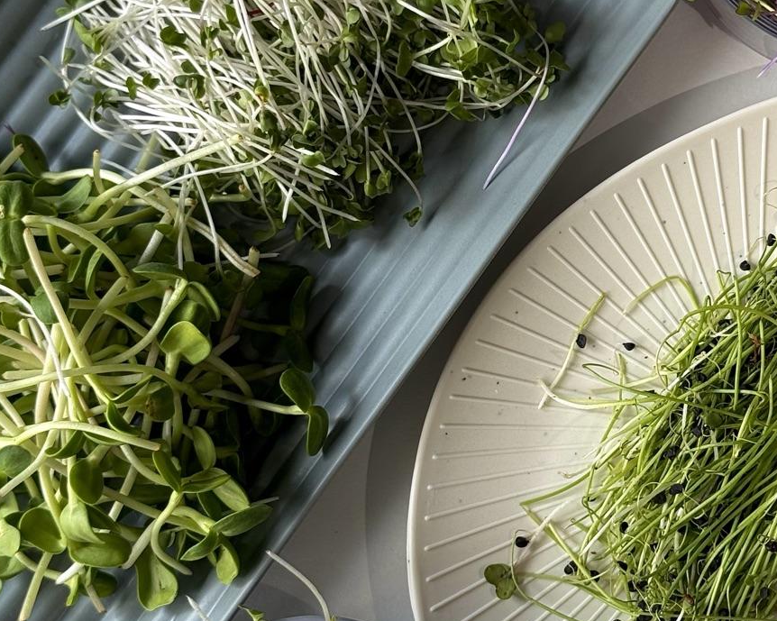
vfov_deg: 17.6
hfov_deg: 21.9
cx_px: 533
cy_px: 258
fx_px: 2000
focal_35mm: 87
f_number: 1.78
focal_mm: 6.76
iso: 50
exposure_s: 1/203
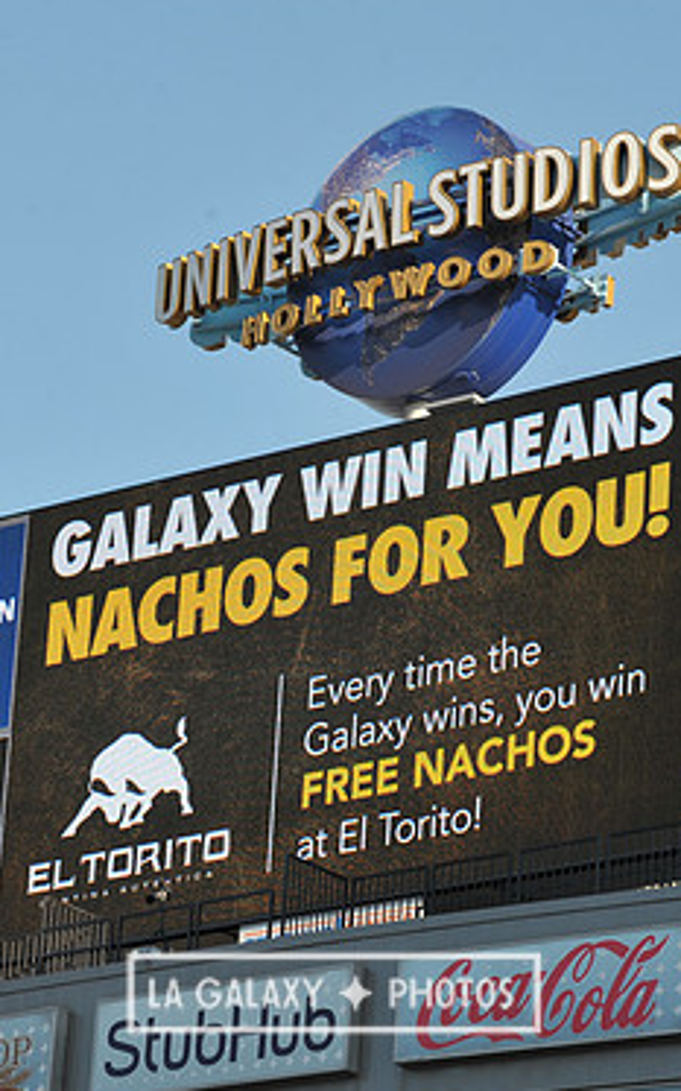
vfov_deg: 12.0
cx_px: 333
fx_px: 5169
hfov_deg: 7.5
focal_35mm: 174
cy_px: 553
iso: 200
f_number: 9
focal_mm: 110
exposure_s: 1/320
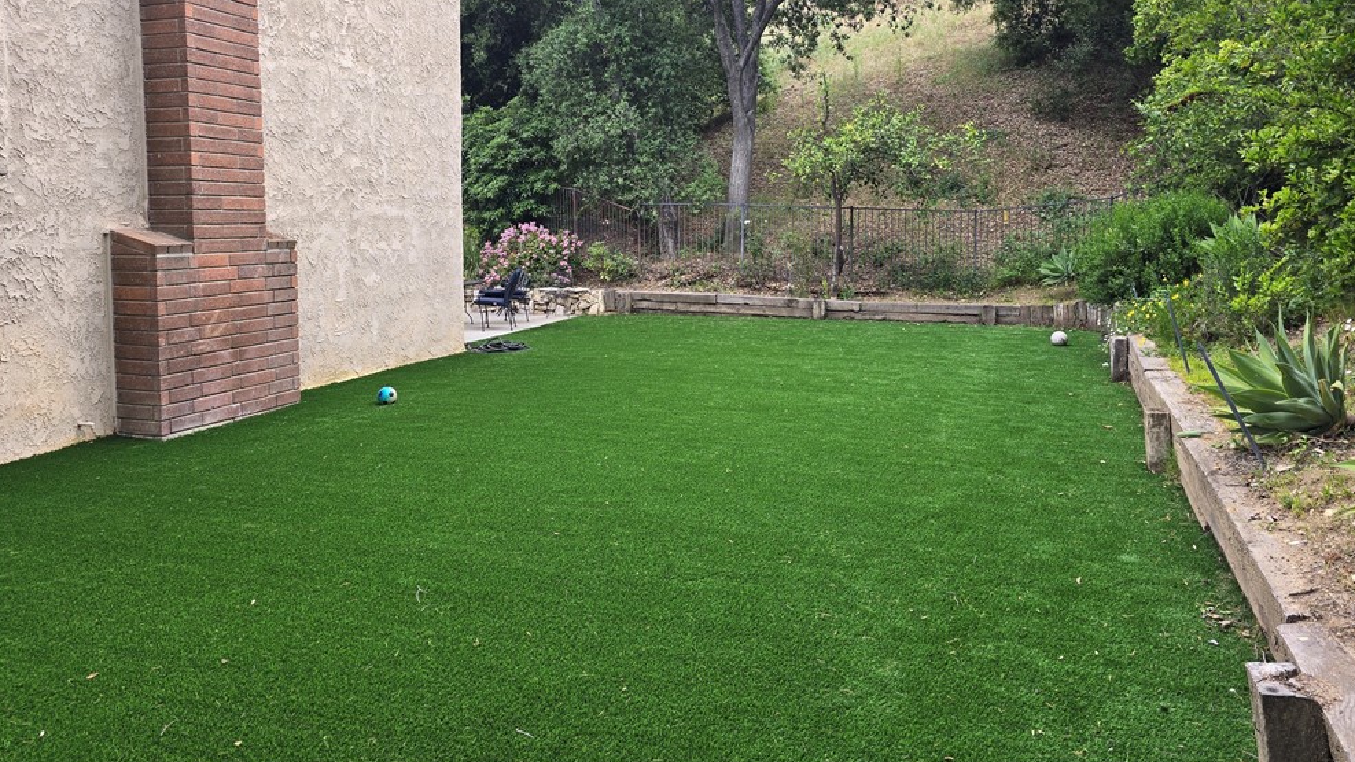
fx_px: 934
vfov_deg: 43.9
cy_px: 272
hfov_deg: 71.9
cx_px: 692
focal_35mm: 26
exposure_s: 1/180
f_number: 1.7
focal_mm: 6.3
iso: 40
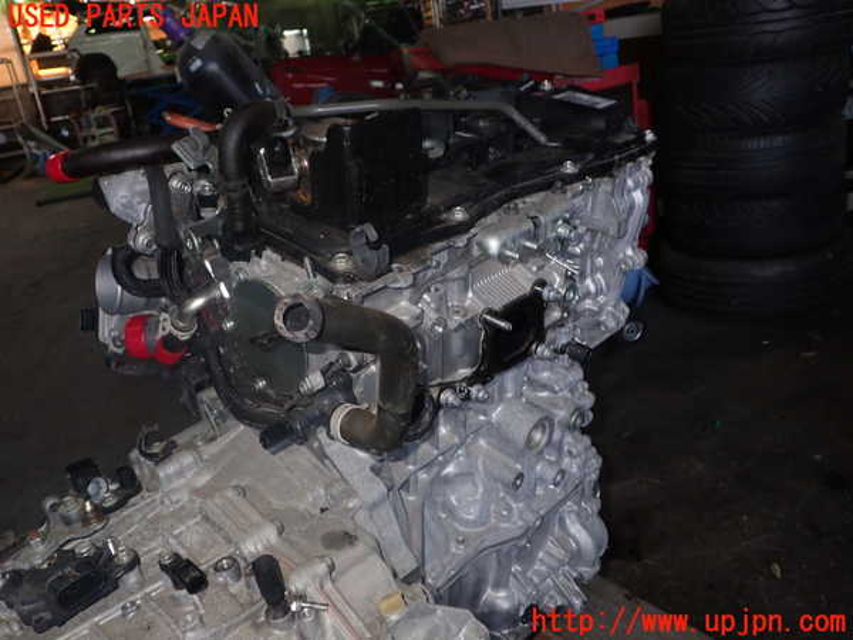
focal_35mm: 30
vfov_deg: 46.8
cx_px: 426
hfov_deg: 60.0
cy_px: 320
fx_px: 739
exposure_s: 1/30
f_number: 6.3
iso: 200
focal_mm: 5.4
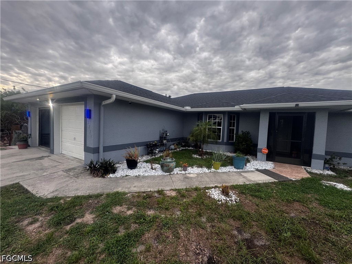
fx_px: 142
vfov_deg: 85.7
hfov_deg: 102.1
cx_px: 176
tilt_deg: -2.9
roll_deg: -2.9
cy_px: 132
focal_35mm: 14
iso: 50
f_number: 2.2
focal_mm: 2.22
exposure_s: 1/99
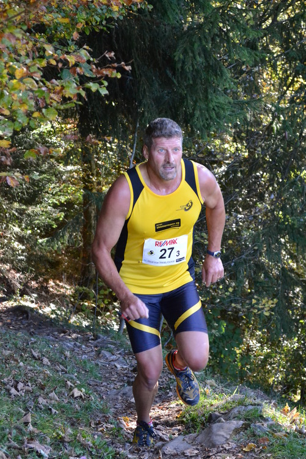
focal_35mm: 82
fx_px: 1051
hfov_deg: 16.6
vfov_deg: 24.6
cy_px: 230
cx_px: 153
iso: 3200
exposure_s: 1/320
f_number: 5.6
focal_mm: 55
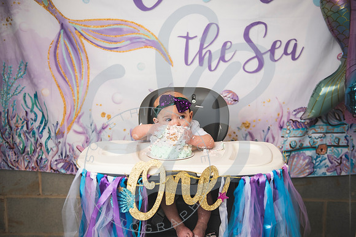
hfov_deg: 49.4
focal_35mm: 39
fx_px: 387
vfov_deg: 34.1
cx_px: 175
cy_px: 119
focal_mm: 38
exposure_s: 1/160
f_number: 2.8
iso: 250
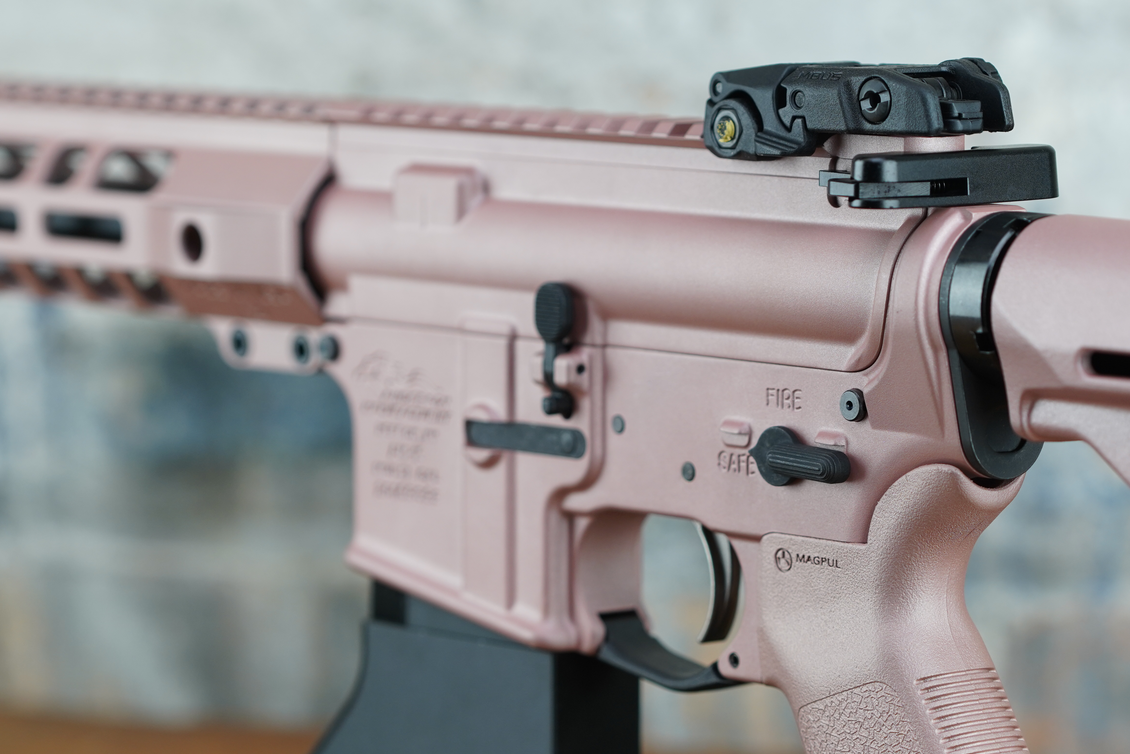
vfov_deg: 8.0
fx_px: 5368
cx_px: 567
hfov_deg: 12.0
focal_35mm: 171
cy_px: 512
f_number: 4
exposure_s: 1/160
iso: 400
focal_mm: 100
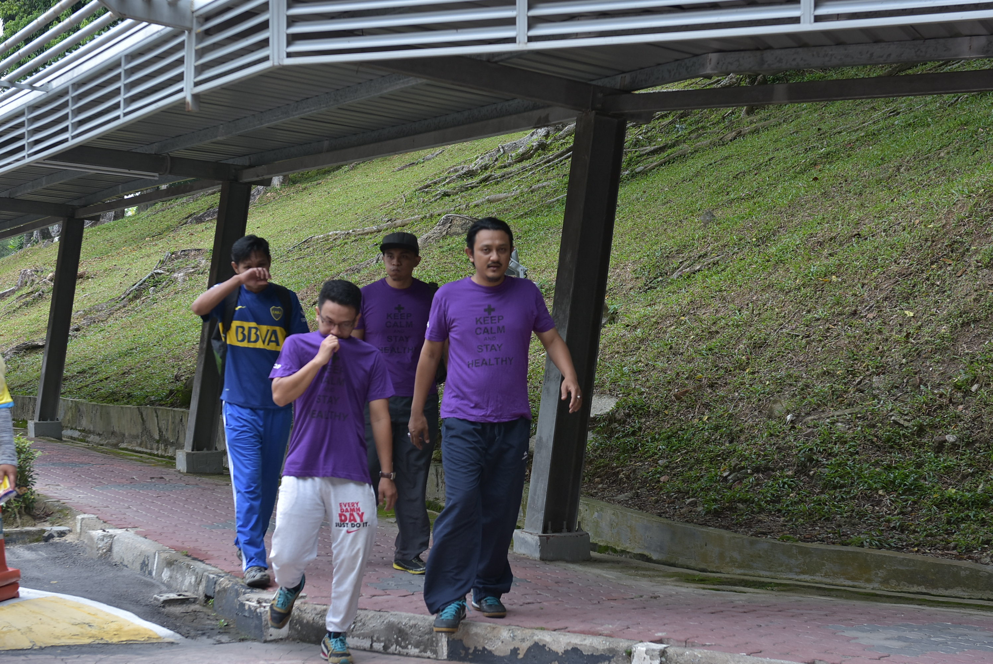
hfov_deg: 28.1
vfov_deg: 19.0
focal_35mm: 72
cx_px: 496
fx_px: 1987
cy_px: 332
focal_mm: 48
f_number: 4.5
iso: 200
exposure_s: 1/320
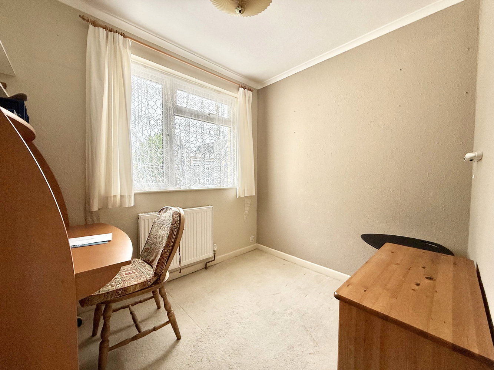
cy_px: 185
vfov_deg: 85.7
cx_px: 247
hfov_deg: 102.1
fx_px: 200
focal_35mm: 14
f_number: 2.2
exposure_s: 1/158
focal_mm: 2.22
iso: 64
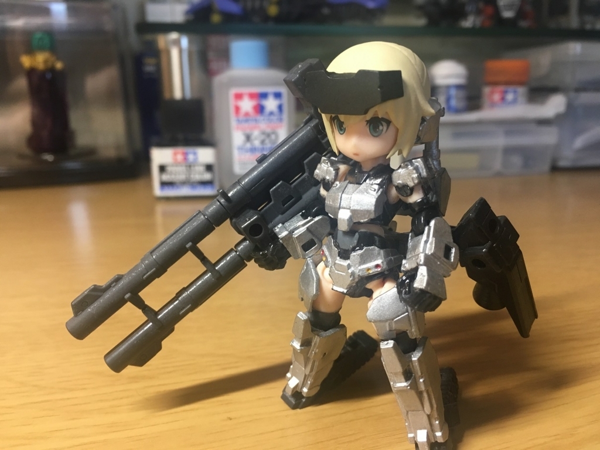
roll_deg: +0.0
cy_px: 225
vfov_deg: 48.2
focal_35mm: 29
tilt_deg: -14.9
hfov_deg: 61.7
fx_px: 503
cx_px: 300
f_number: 2.2
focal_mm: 4.15
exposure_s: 1/30
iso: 100
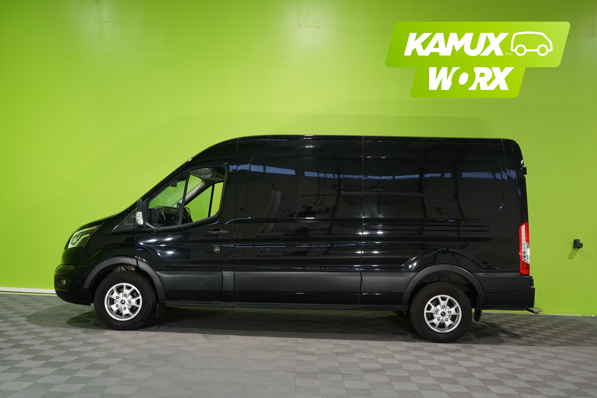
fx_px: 497
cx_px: 298
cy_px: 199
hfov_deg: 61.9
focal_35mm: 30
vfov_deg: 43.6
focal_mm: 30
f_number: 5.6
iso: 800
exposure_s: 1/30
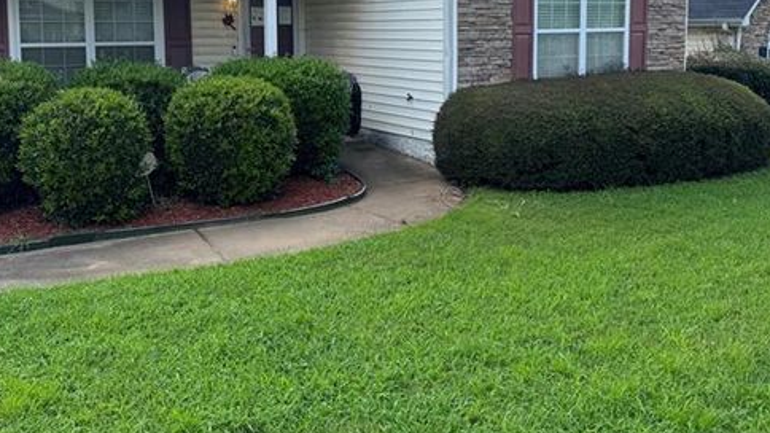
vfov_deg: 32.0
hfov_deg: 55.3
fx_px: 735
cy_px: 88
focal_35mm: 36
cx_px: 391
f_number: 1.78
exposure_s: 1/2252
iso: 80
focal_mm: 6.76
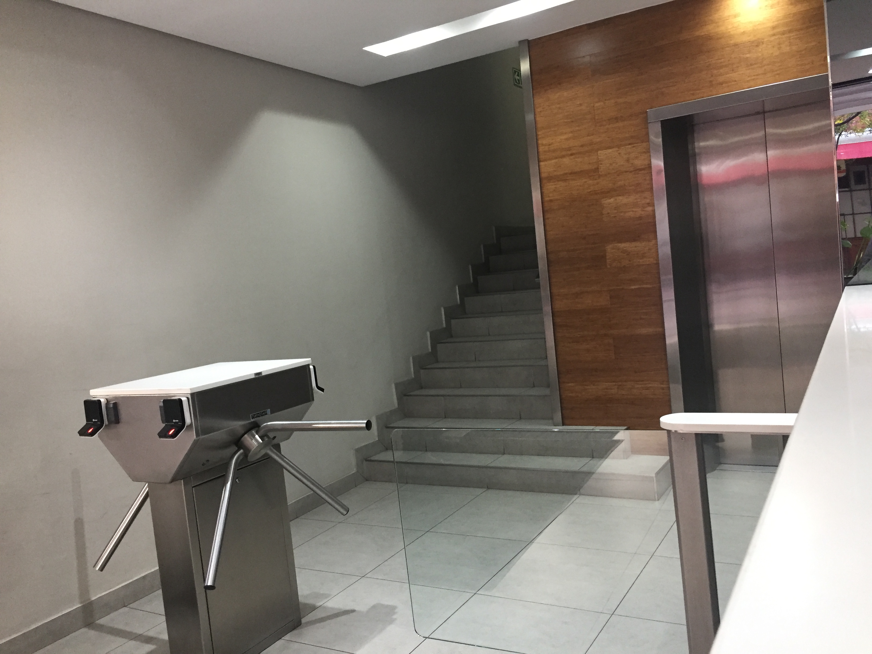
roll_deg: +5.7
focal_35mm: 29
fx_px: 731
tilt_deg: -4.8
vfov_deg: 48.2
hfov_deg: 61.7
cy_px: 327
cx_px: 436
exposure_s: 1/33
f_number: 2.2
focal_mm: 4.15
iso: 200
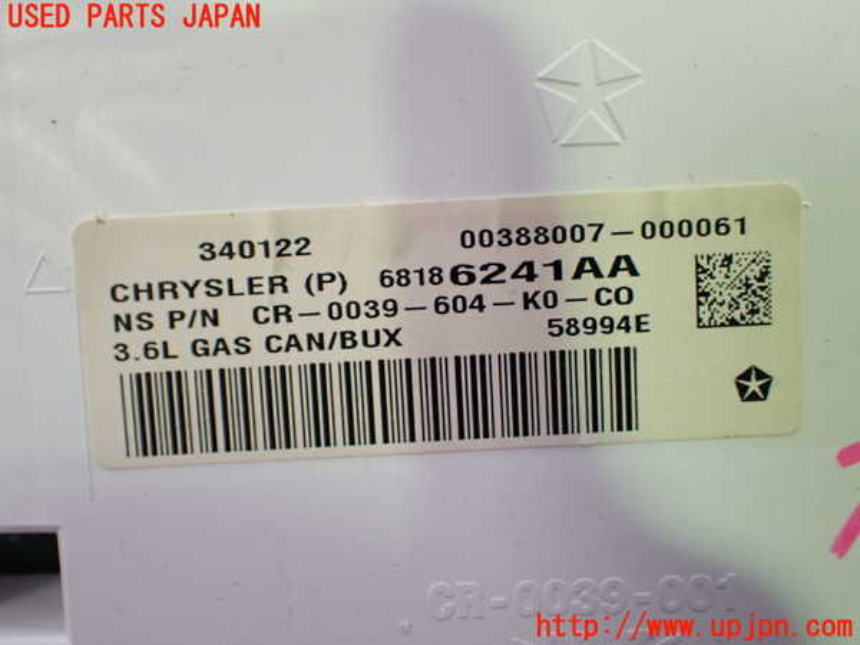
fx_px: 1093
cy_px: 322
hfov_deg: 42.9
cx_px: 430
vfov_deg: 32.9
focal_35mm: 44
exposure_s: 1/125
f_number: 2.9
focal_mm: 7.84
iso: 800
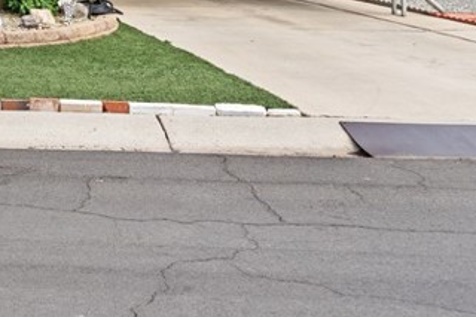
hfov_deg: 21.8
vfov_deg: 16.0
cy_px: -114
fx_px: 1057
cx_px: -204
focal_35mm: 80
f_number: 7.1
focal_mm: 25
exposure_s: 1/200
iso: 250
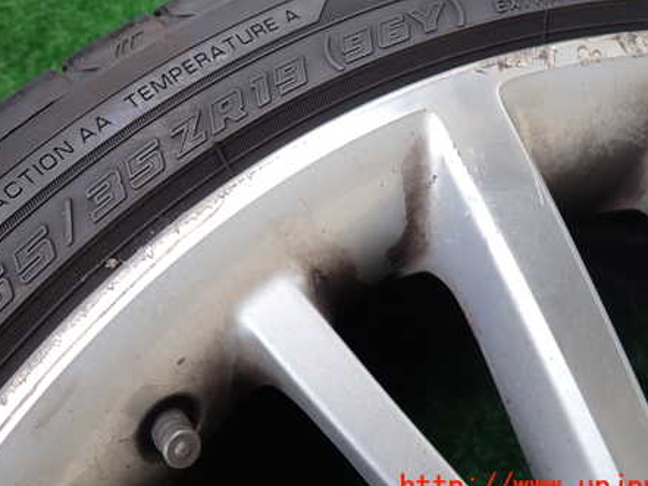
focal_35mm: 34
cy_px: 176
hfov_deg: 53.8
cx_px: 291
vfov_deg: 41.4
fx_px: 637
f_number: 2
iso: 100
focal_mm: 4.5
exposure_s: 1/160
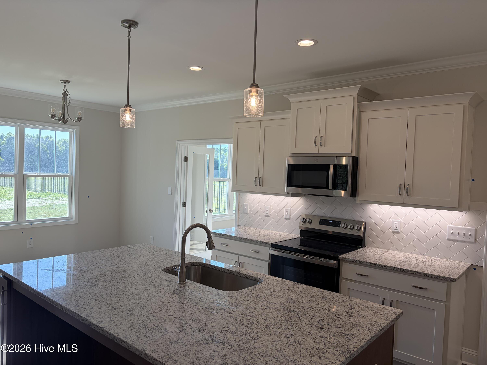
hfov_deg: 67.3
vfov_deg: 53.1
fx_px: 366
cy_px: 182
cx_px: 244
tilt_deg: -1.8
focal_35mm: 26
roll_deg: -1.6
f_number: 1.6
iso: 50
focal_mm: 5.96
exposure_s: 1/227
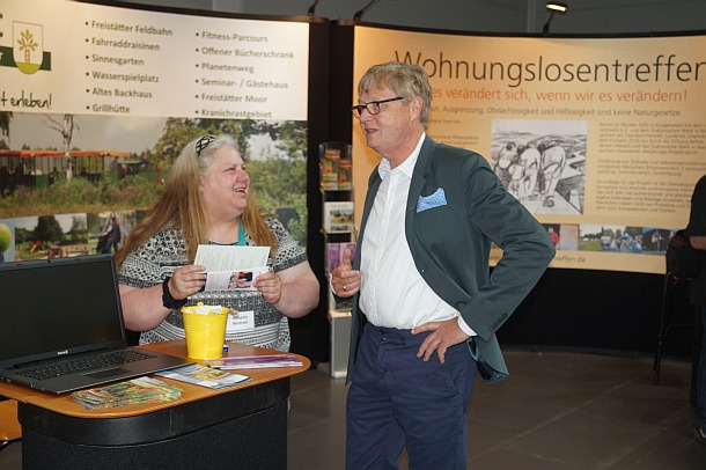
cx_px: 353
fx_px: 882
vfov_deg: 29.8
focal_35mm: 45
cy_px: 235
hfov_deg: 43.6
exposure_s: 1/60
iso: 160
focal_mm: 30
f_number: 4.5
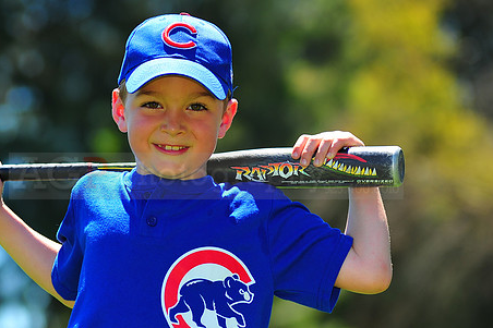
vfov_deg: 5.9
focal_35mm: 231
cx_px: 192
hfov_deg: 8.9
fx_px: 3162
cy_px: 167
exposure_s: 1/500
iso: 200
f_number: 5
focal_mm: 180
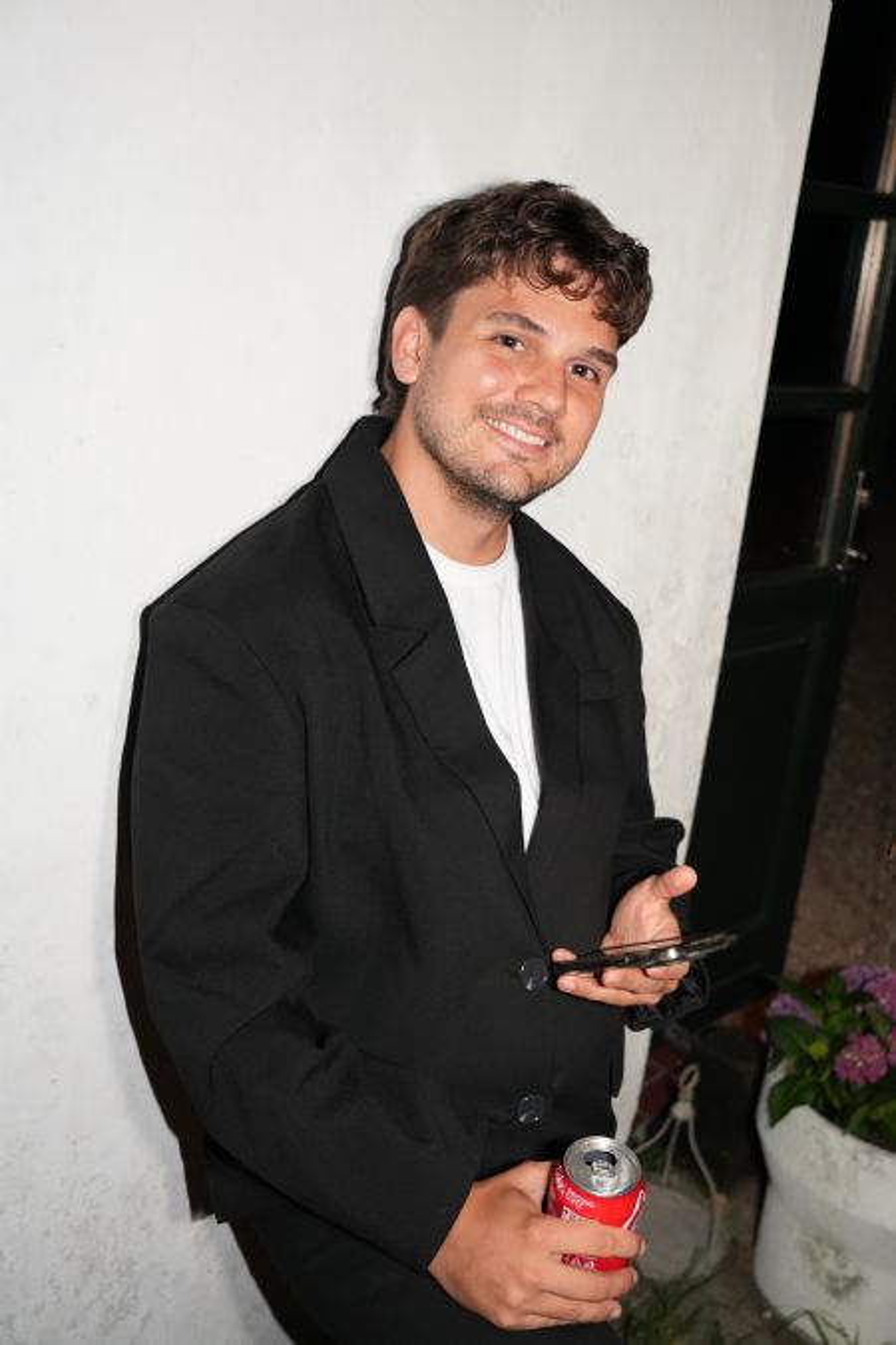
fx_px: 1338
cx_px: 448
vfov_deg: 53.3
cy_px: 672
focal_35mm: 36
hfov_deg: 37.0
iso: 3200
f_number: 2.8
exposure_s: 1/160
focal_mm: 23.9
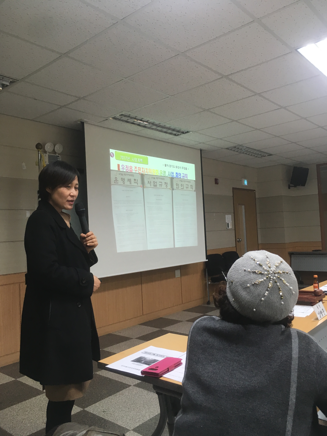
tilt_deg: +2.6
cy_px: 218
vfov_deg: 61.7
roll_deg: +0.8
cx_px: 164
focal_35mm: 29
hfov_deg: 48.2
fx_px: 365
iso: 32
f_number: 2.2
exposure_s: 1/30
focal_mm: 4.15
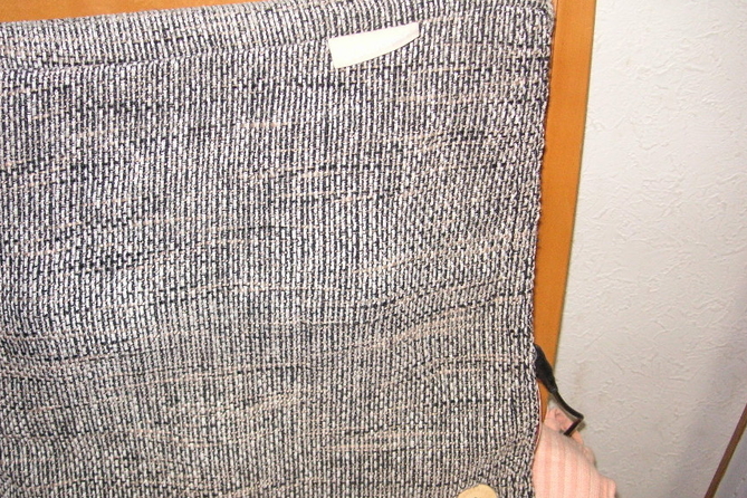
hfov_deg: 42.6
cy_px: 286
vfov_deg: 29.2
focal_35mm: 46
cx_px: 310
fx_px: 954
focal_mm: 6.1
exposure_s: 1/45
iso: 160
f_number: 2.8
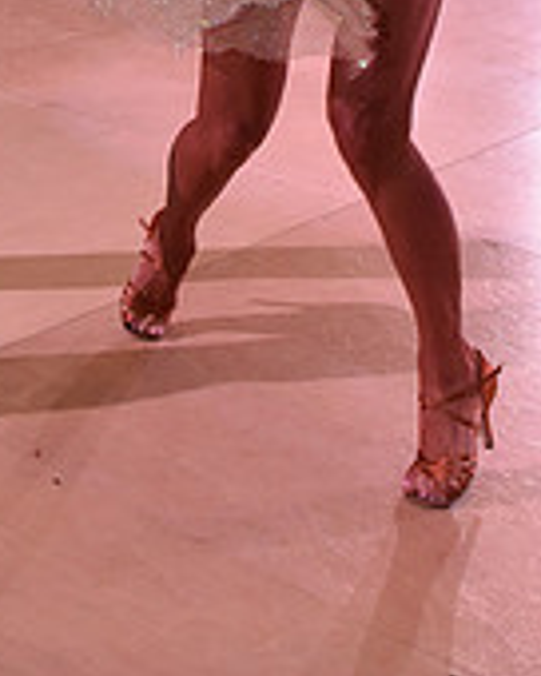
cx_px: 74
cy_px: -262
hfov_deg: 15.4
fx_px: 1981
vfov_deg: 17.8
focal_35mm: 99
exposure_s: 1/320
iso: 2500
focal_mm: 31
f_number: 6.3
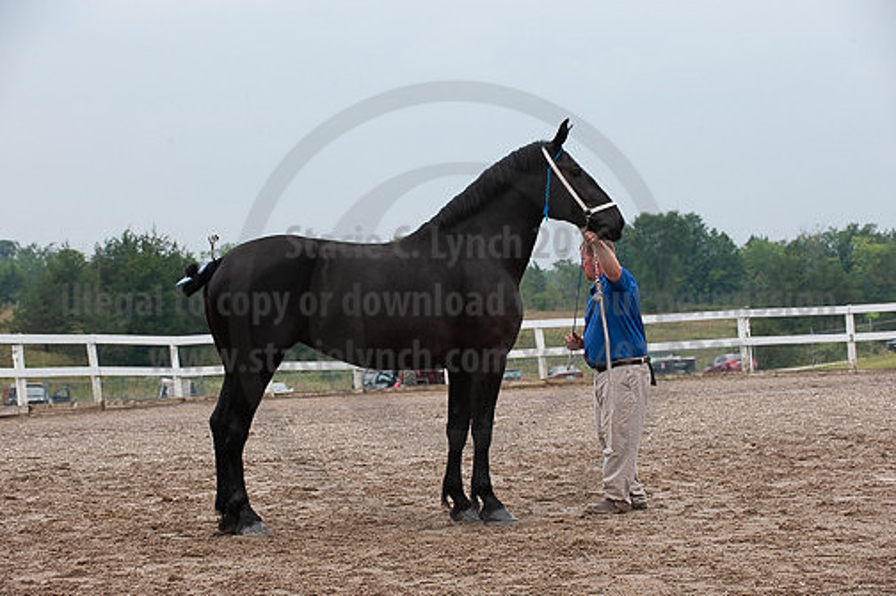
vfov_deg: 10.9
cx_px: 448
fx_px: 3108
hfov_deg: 16.4
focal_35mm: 125
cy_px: 298
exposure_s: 1/1250
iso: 1100
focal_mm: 125
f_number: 5.6
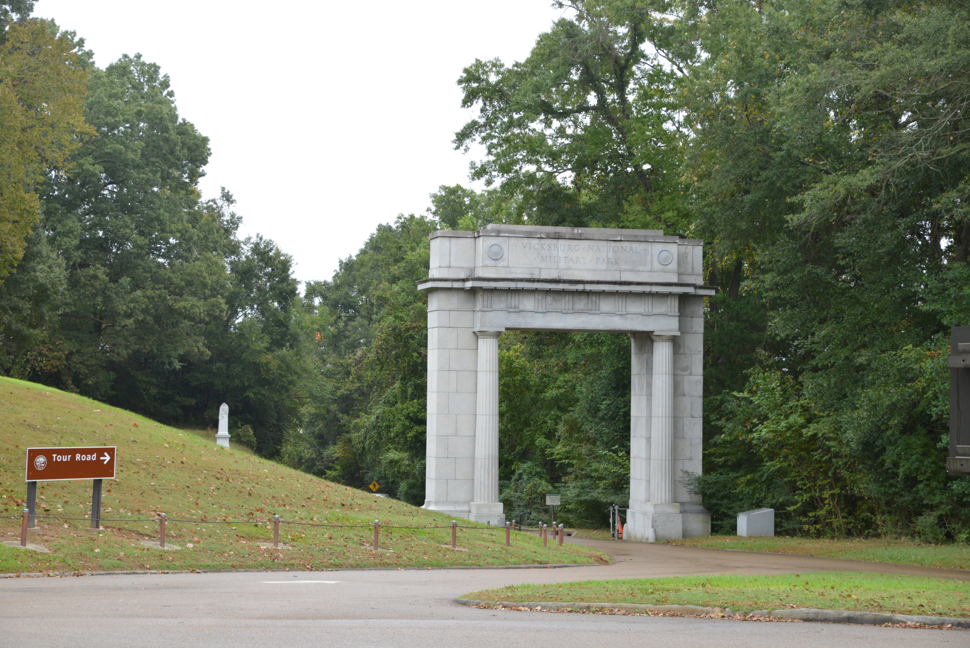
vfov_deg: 19.5
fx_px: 1887
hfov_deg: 28.8
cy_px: 324
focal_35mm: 70
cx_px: 485
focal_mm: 70
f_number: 8
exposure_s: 1/100
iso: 800
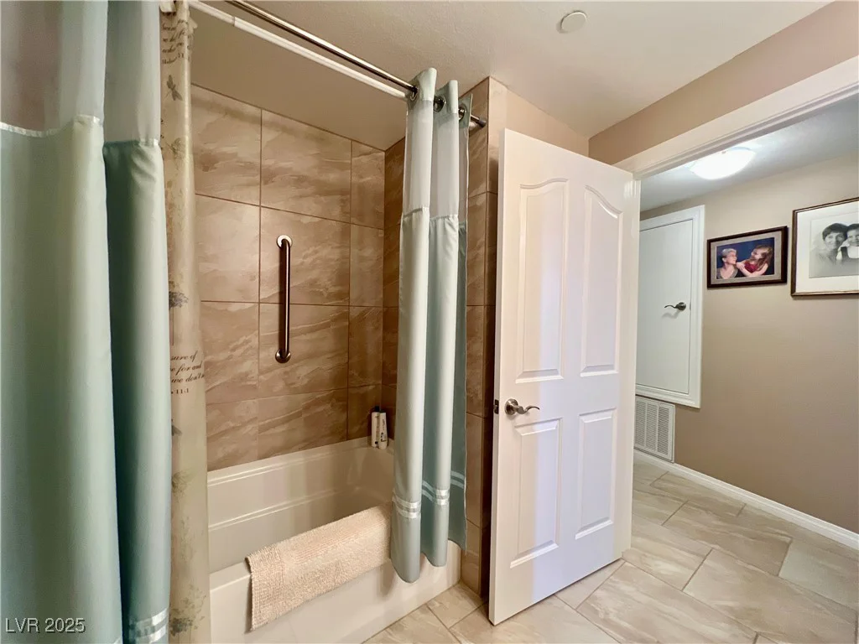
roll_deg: -1.5
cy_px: 322
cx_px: 430
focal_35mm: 13
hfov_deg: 106.2
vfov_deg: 89.9
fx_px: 323
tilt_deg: -1.7
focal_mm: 1.57
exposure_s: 1/60
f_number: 1.8
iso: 160
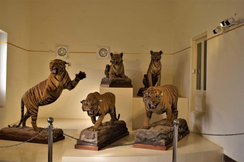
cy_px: 81
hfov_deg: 43.6
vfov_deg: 29.8
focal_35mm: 45
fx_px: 305
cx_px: 122
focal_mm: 30
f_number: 5.6
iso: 400
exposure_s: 1/125
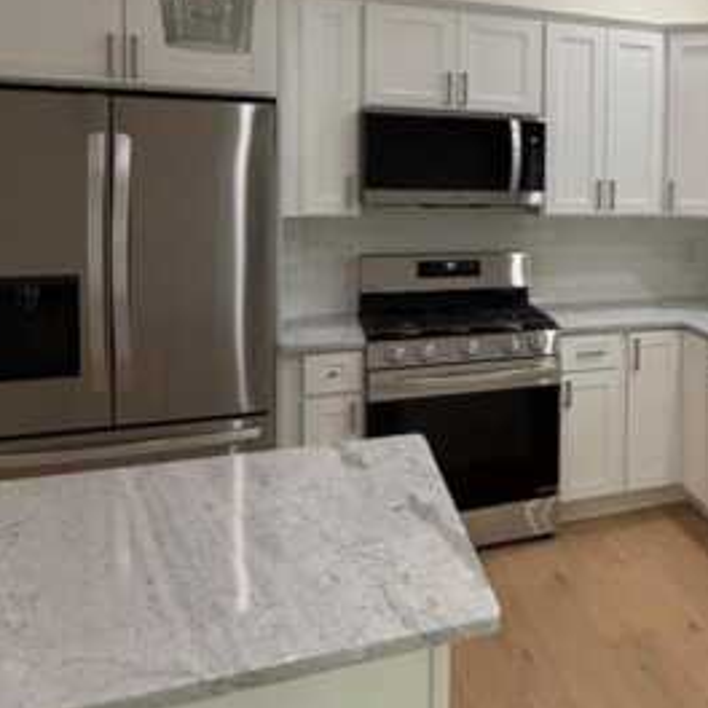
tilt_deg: -1.7
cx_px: 727
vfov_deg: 45.2
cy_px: 220
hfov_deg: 39.8
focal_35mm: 36
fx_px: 833
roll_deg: -1.6
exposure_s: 1/120
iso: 200
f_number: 2.2
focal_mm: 2.22
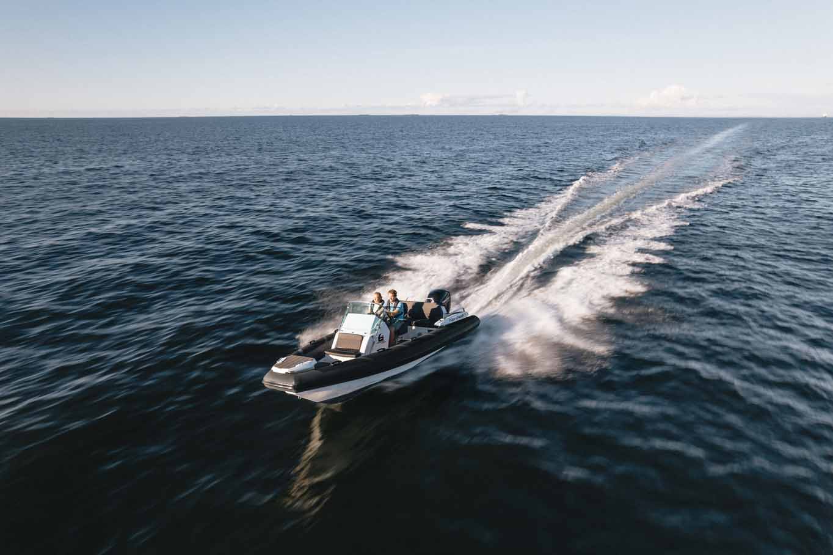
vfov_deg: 57.2
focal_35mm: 22
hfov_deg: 78.6
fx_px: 509
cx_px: 416
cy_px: 278
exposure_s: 1/50
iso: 100
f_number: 2.8
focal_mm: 8.38
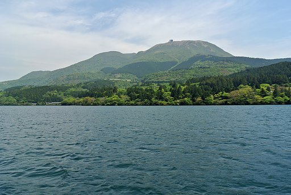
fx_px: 243
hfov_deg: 61.9
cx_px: 146
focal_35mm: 30
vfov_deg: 43.7
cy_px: 98
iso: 100
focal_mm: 11.4
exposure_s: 1/250
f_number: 8
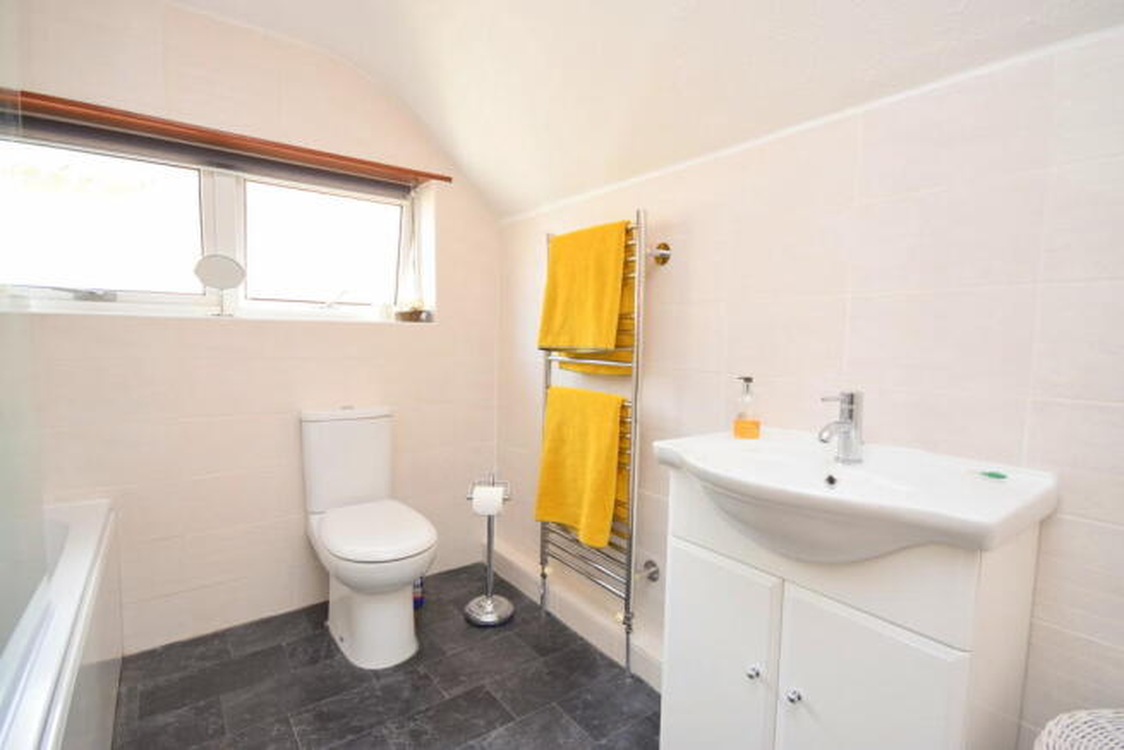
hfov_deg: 100.4
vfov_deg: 77.4
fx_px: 468
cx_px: 562
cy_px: 375
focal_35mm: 15
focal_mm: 10
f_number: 5
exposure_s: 1/100
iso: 800
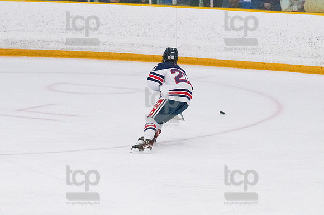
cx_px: 162
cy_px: 108
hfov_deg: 7.4
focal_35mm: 277
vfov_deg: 5.0
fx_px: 2491
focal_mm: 185
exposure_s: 1/1600
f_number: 5
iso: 8000
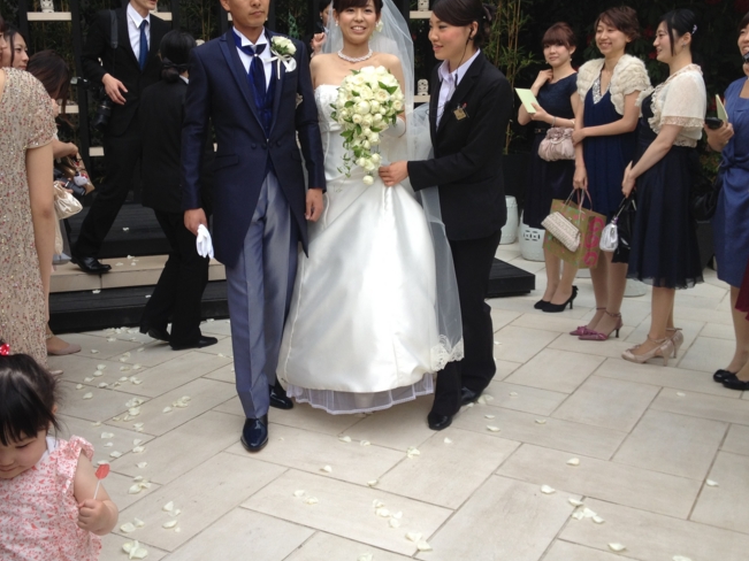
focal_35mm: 43
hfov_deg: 43.7
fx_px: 930
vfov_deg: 33.5
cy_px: 231
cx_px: 318
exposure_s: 1/389
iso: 64
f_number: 2.4
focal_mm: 4.28
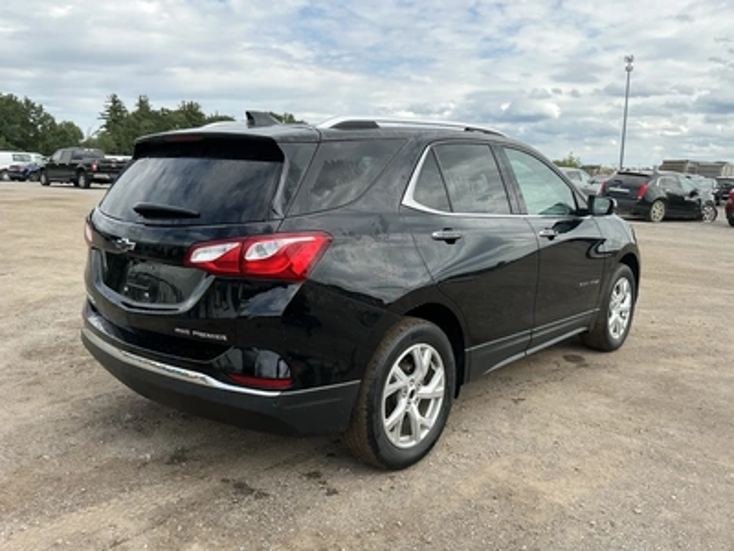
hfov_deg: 63.4
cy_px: 276
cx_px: 367
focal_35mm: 28
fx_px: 594
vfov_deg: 49.7
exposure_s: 1/1195
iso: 25
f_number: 1.8
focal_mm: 3
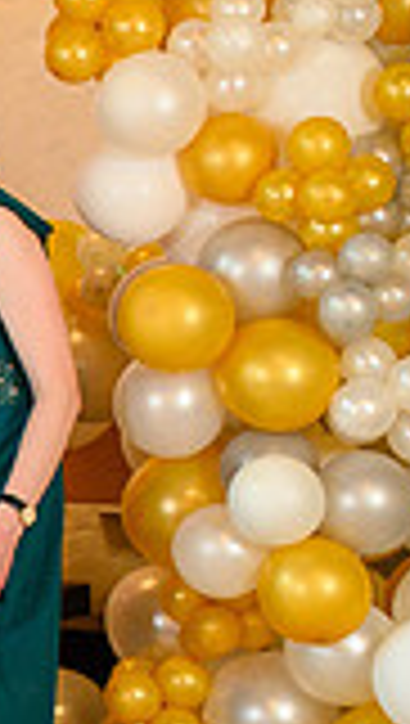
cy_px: 396
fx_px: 2677
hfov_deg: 7.8
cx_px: -736
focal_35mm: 139
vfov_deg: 15.4
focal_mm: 35
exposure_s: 1/100
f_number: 3.5
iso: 1250
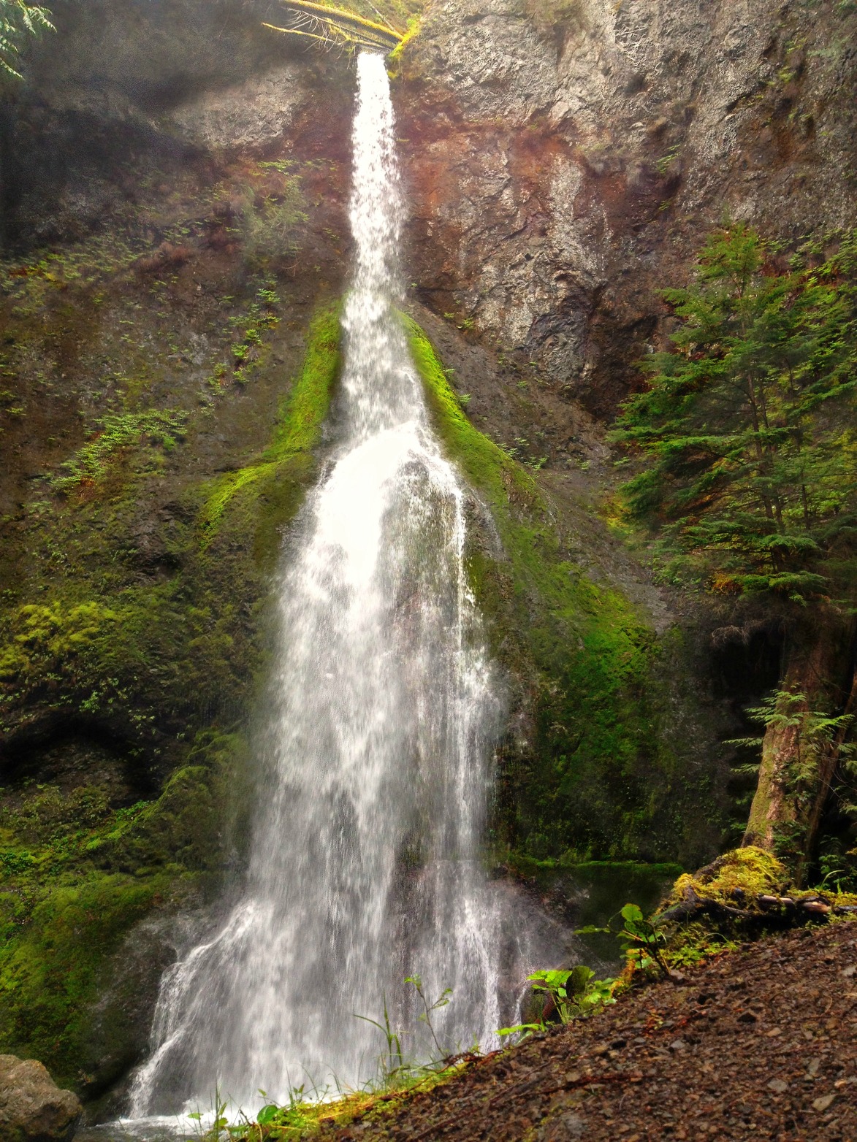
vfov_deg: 52.6
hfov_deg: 40.7
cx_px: 428
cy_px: 571
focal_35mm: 35
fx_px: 1155
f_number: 2.4
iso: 100
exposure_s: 1/120
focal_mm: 4.28
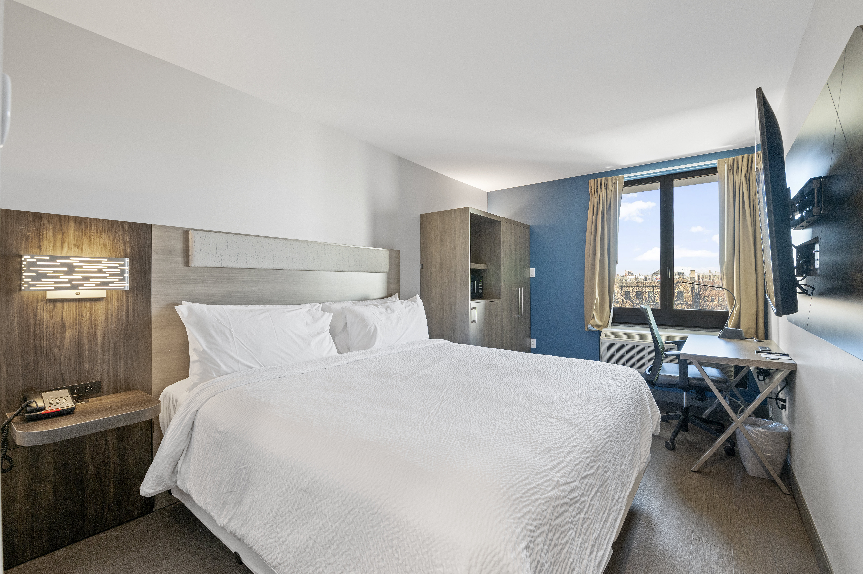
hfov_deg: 100.4
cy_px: 287
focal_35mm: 15
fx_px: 359
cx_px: 432
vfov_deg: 77.2
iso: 500
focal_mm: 15
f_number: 8
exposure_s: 1/13
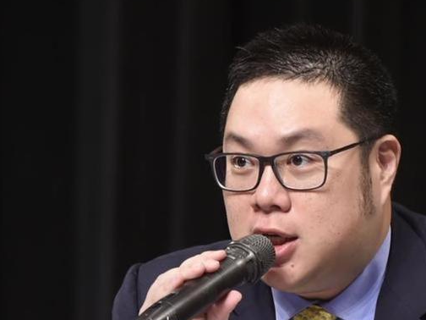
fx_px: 9390
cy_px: 321
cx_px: 275
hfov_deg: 2.6
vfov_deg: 1.9
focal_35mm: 763
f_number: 4
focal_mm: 200
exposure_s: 1/320
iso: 1000
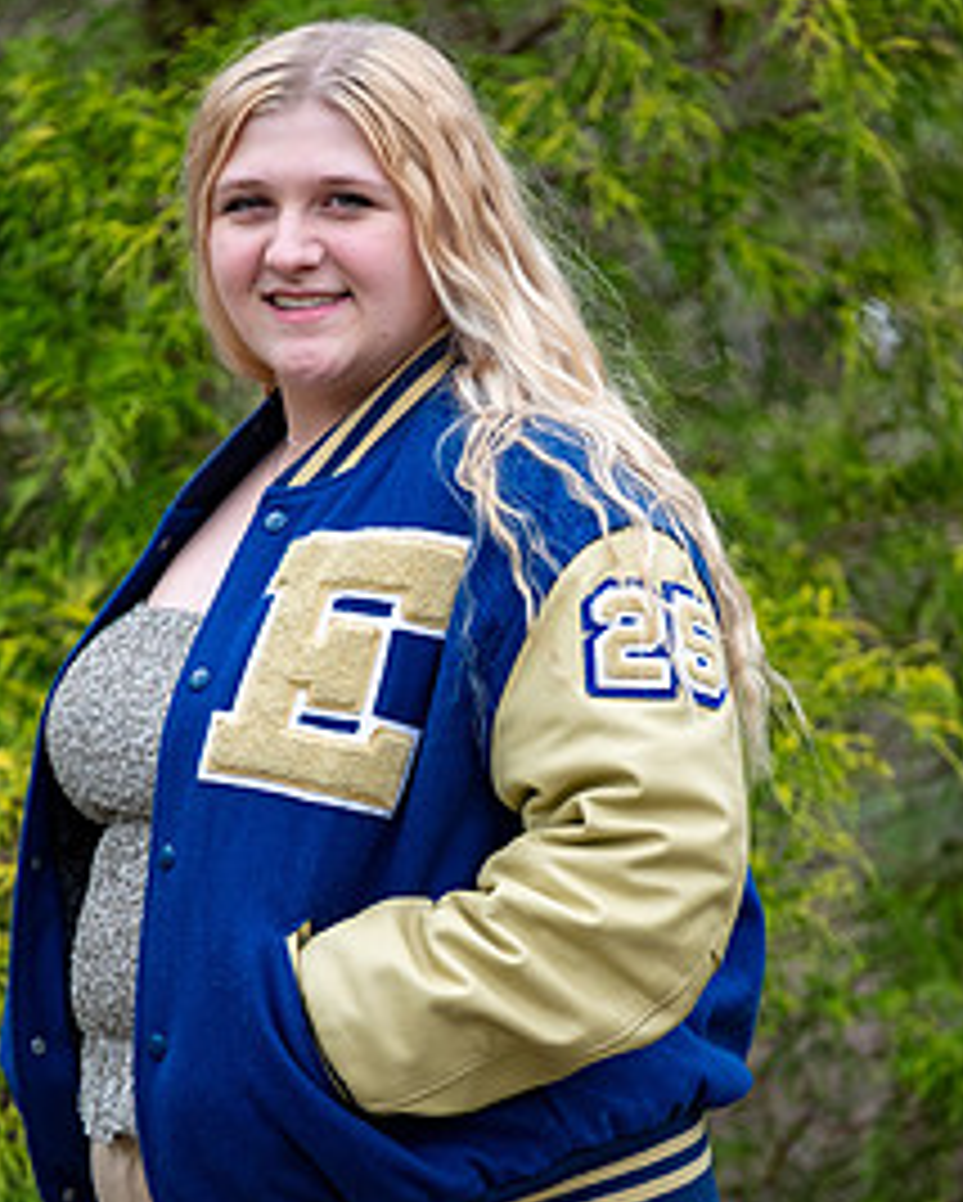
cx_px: 454
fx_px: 10462
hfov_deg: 5.3
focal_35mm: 294
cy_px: 815
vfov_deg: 6.6
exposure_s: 1/500
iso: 250
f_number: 2.8
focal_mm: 124.3
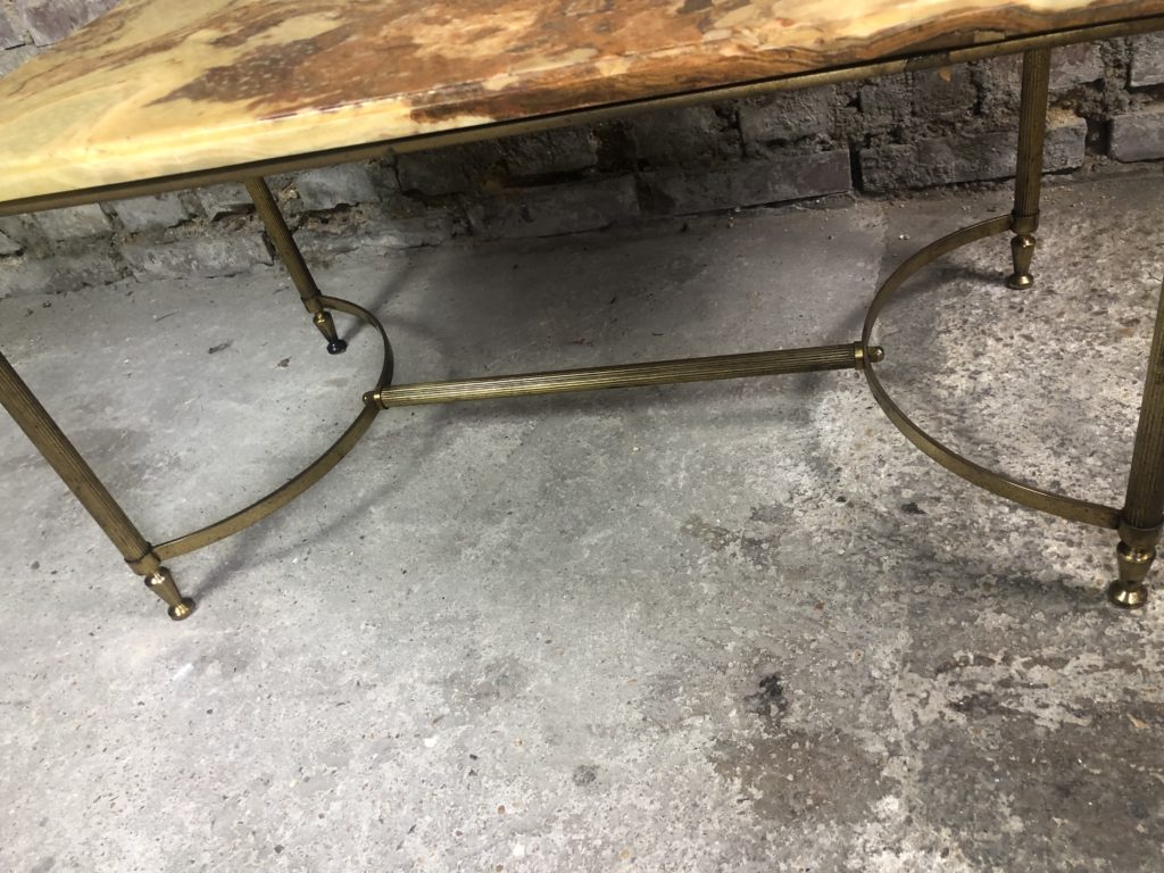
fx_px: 942
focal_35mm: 28
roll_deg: +17.4
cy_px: 436
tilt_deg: -38.7
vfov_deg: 49.7
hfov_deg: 63.4
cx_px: 582
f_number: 1.8
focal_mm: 4
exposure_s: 1/17
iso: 40
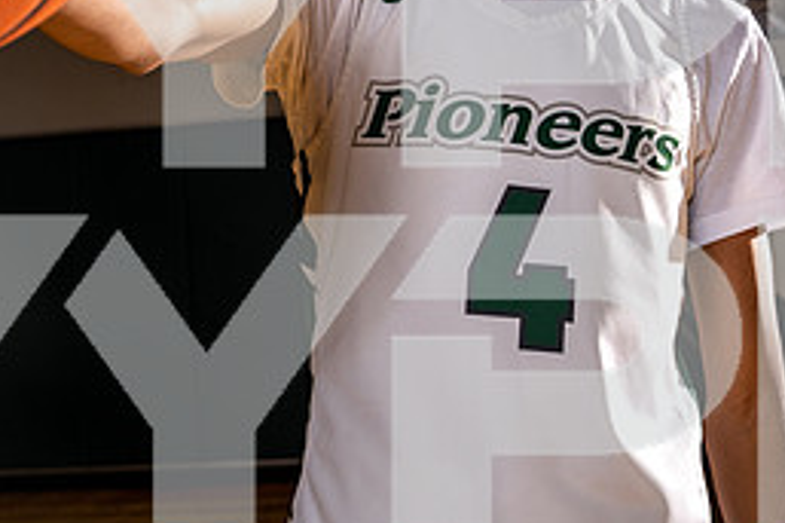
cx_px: 342
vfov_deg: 16.9
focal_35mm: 79
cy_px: 8
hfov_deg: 25.7
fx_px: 1721
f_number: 5.6
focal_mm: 35
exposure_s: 1/250
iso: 320
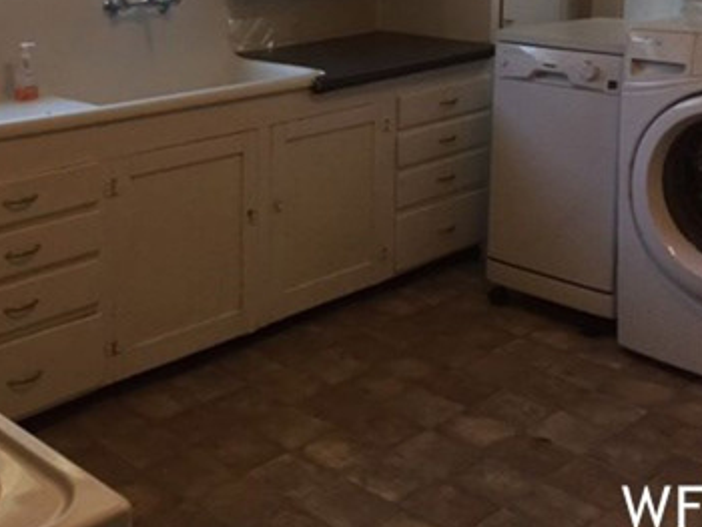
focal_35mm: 53
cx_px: 215
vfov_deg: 26.6
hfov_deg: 35.7
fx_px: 1076
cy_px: 52
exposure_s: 1/30
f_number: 2.2
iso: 125
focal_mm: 4.15
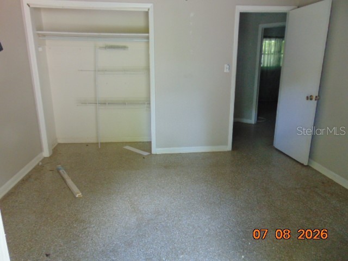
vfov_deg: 54.9
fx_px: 251
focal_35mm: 25
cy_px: 130
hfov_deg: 69.4
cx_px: 174
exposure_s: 1/30
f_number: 3
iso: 200
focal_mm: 4.5
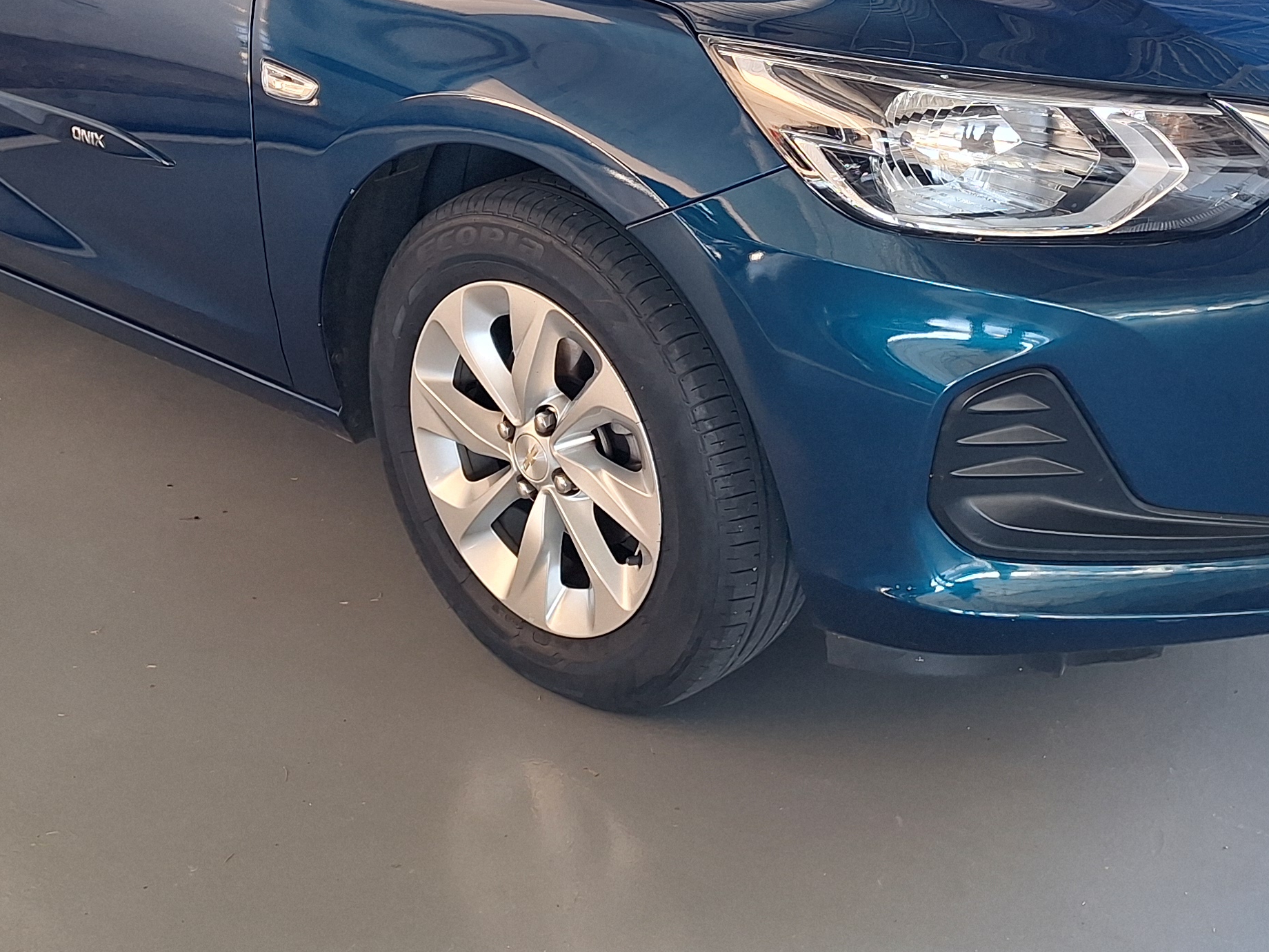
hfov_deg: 37.5
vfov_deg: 27.3
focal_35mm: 51
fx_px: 1870
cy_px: 48
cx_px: 599
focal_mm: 5.54
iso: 64
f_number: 1.8
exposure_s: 1/120
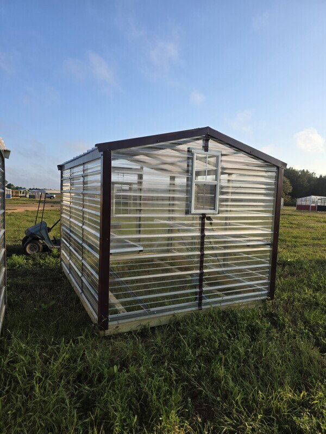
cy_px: 217
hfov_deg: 58.9
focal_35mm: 23
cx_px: 163
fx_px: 289
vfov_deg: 73.9
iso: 80
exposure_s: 1/3185
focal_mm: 6.3
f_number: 1.7
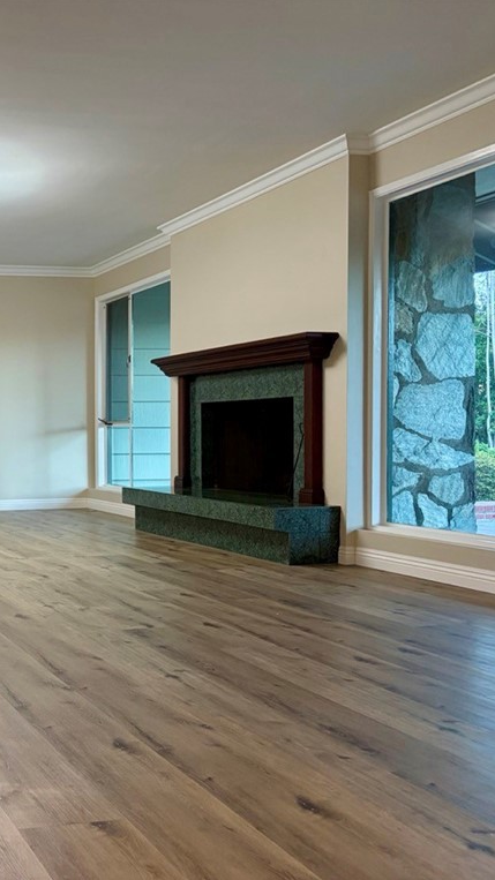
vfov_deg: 52.8
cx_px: -57
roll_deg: +1.5
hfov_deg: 28.2
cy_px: 439
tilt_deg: +0.6
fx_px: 887
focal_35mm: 38
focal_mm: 5.96
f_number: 1.6
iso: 200
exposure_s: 1/120
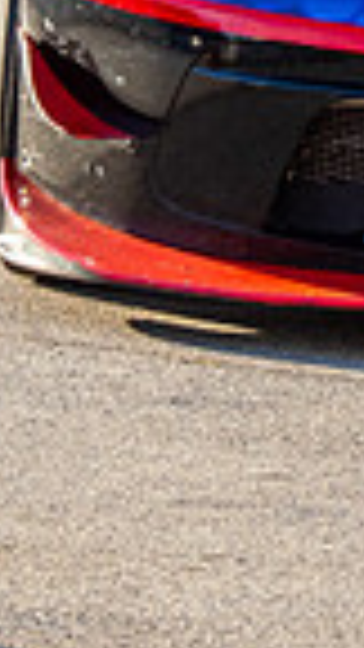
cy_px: -160
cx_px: 697
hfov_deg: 1.4
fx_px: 15031
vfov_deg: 2.5
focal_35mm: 876
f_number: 16
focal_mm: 100
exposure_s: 1/80
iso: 500
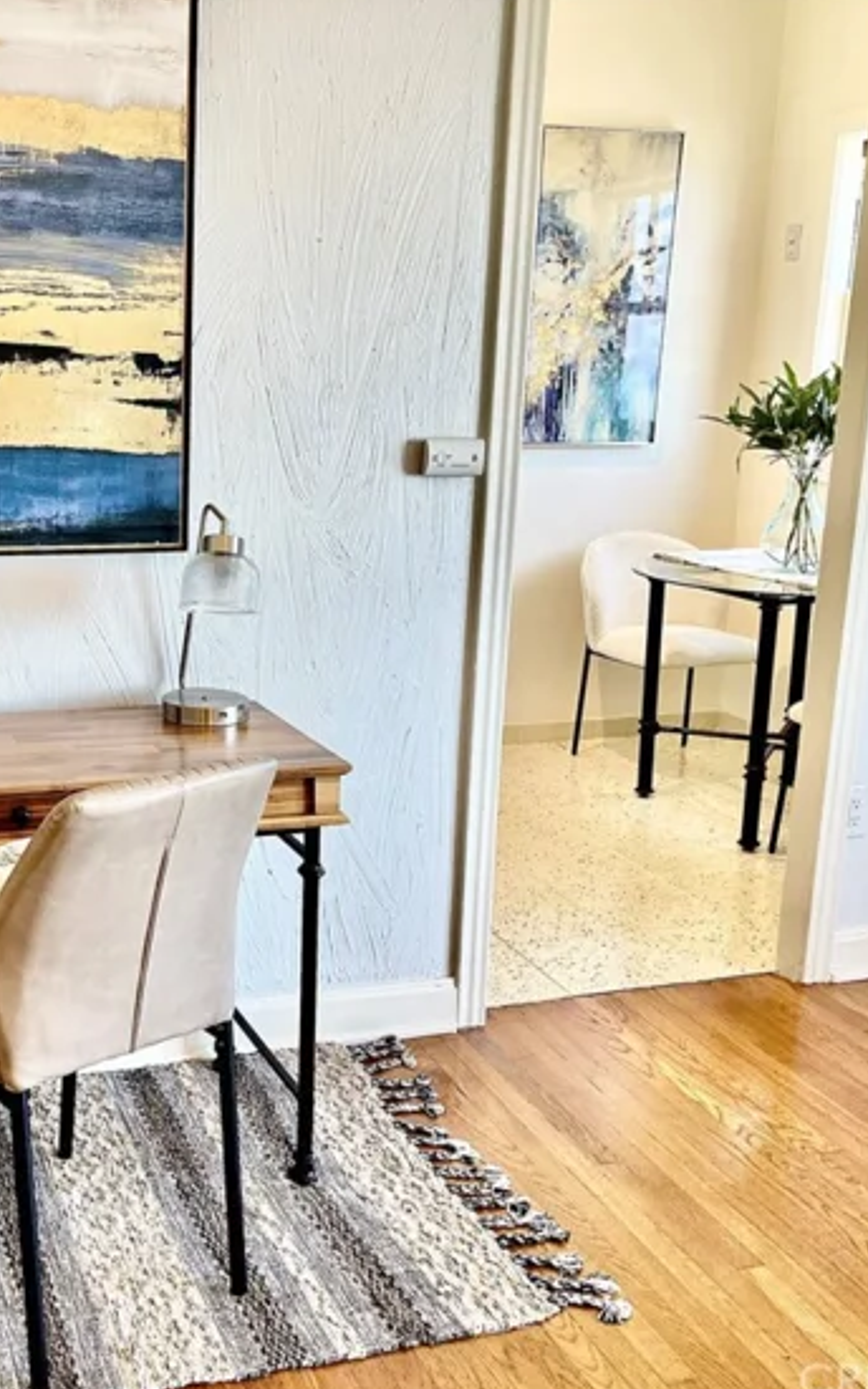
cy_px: 700
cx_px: 168
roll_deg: -0.4
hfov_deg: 34.2
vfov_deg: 54.0
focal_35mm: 36
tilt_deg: -13.9
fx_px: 1362
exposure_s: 1/120
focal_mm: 5.1
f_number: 1.6
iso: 125
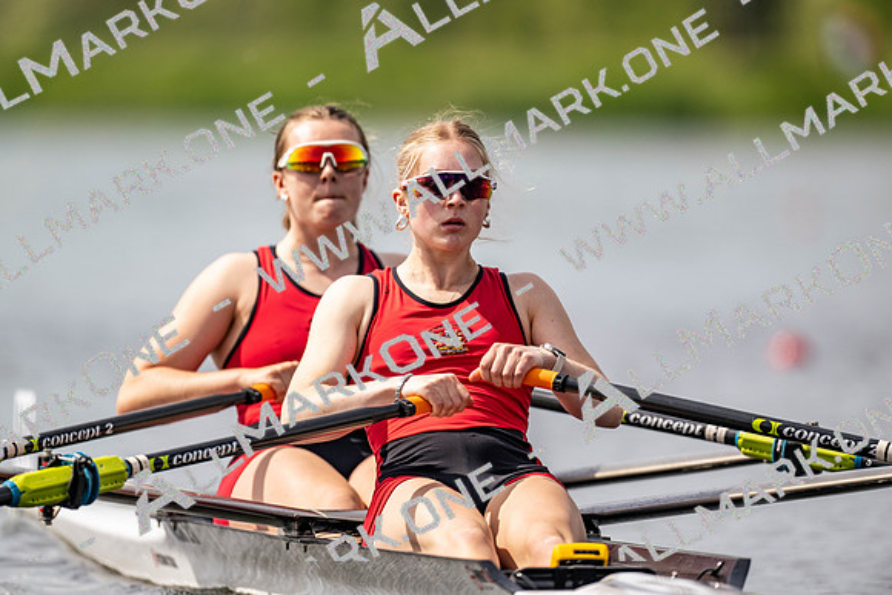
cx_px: 446
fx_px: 14869
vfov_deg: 2.3
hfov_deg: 3.4
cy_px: 298
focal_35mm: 600
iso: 220
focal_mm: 600
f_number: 4
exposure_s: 1/2500
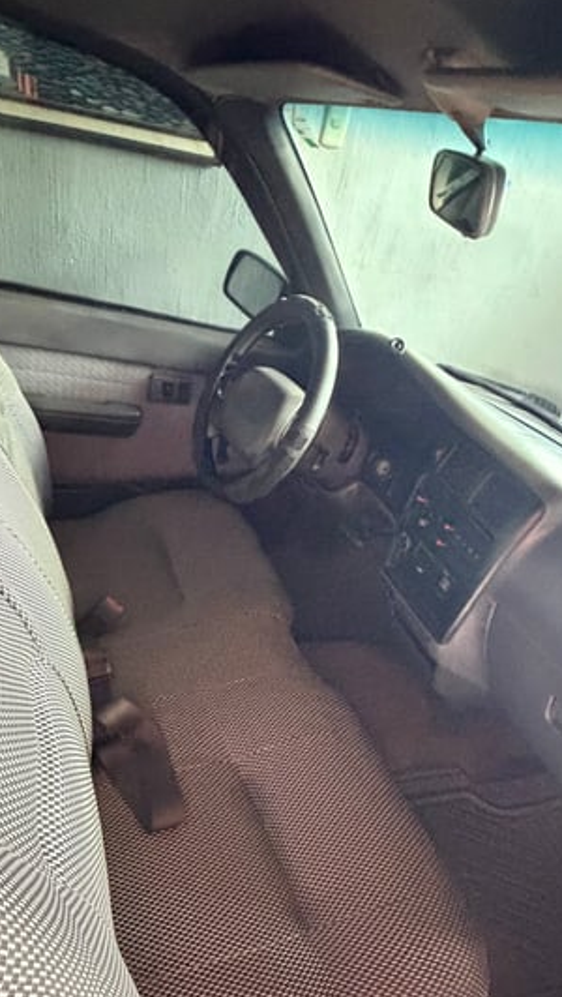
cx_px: 227
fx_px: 582
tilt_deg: -40.0
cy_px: 618
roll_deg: -12.8
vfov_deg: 79.8
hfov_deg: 51.2
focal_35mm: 22
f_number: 2.2
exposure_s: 1/35
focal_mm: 2.22
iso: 1600
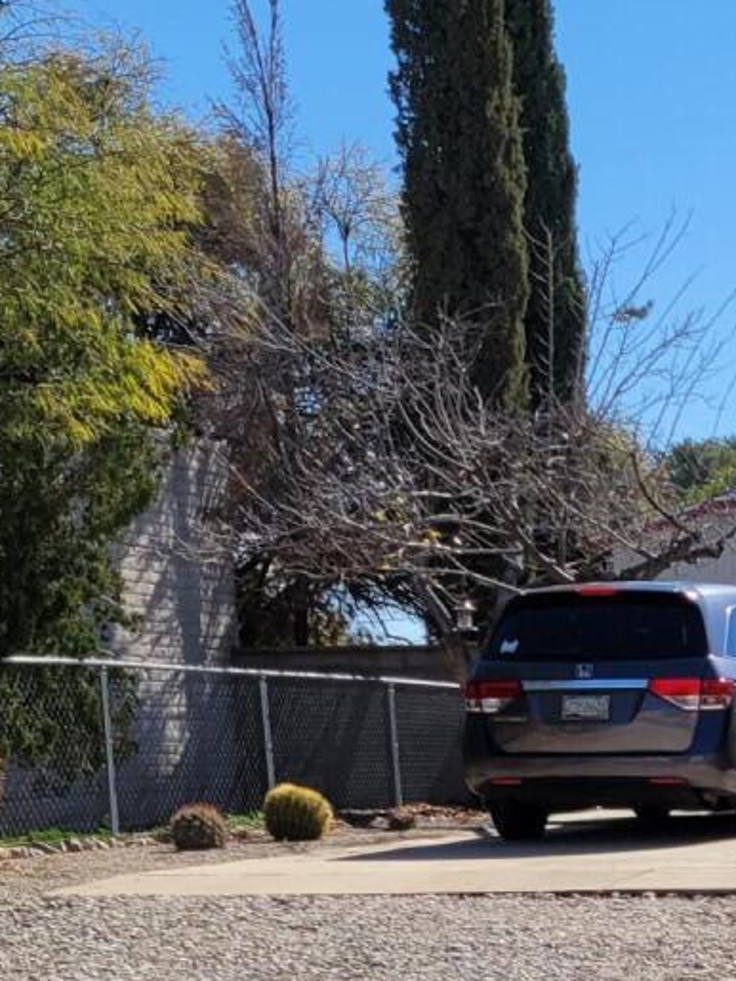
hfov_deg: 13.7
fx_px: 2864
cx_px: 1127
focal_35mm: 101
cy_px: 1168
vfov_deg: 18.5
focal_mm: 5.4
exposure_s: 1/2708
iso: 40
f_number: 1.8
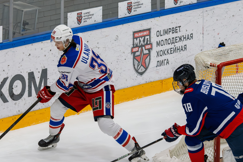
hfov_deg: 5.8
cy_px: 110
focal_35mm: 353
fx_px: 2382
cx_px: 82
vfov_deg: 3.9
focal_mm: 130
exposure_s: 1/1600
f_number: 5.6
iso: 3600
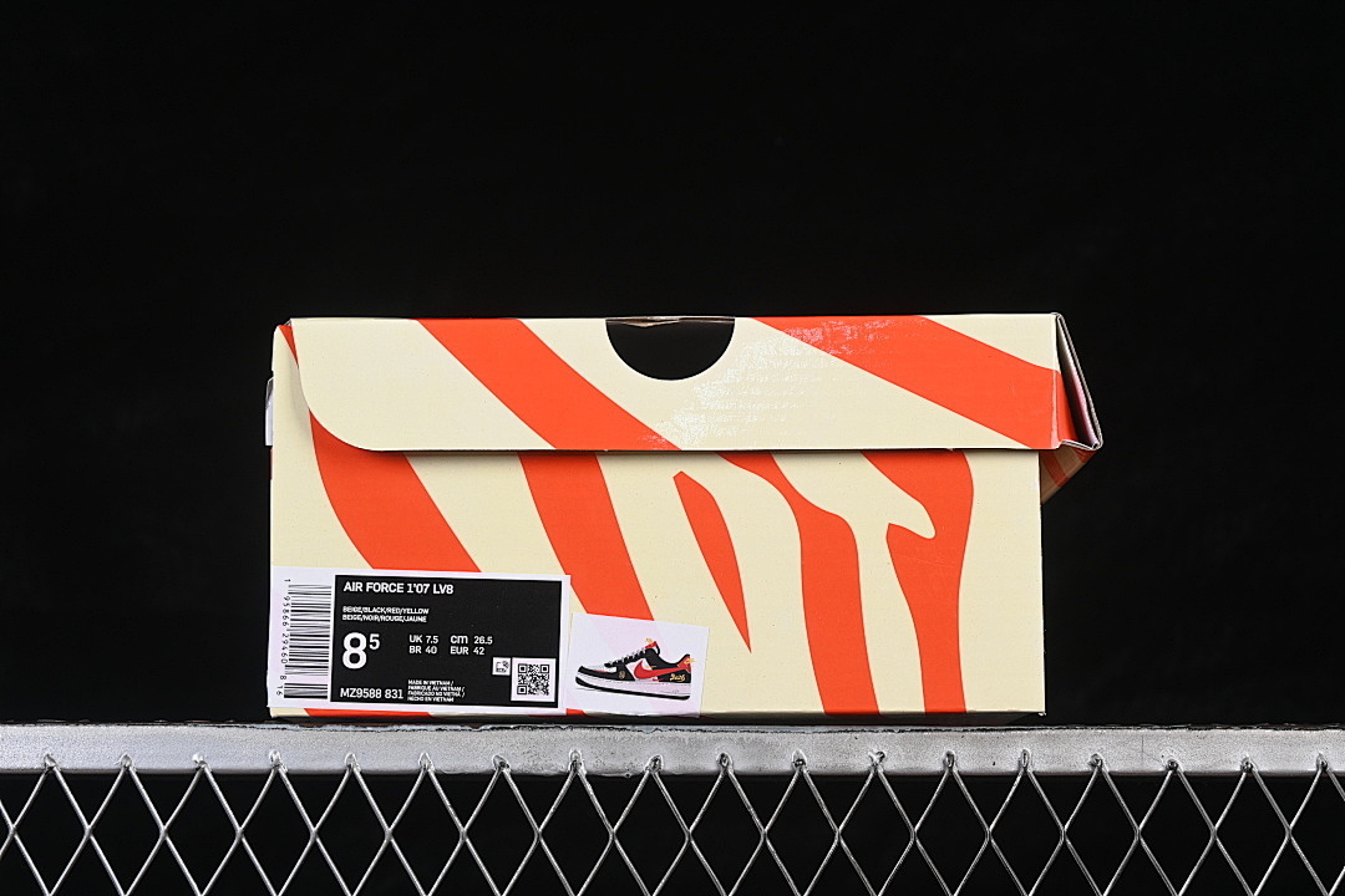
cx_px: 672
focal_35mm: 75
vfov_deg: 18.2
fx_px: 2802
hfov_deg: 27.0
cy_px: 448
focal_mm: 50
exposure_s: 1/80
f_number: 8
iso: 160
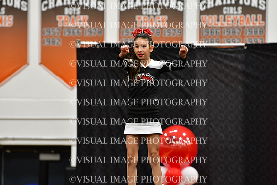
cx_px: 138
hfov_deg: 6.9
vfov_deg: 4.6
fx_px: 2309
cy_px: 92
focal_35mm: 300
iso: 4000
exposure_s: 1/500
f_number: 3.5
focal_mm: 200
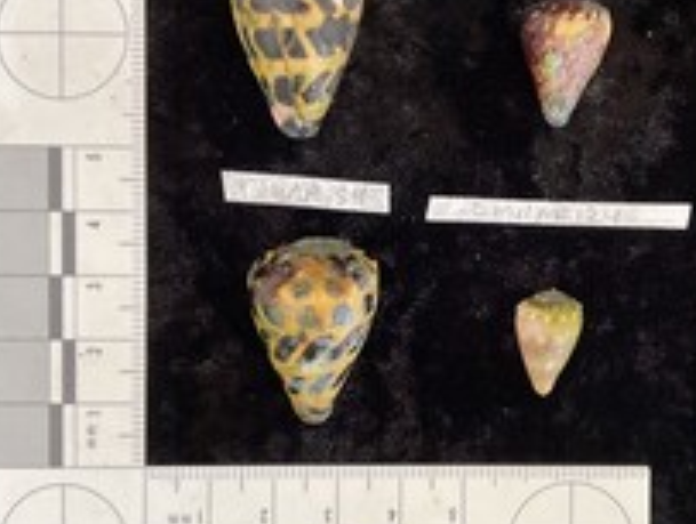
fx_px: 1007
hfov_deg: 37.7
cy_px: 255
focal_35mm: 50
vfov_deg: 29.2
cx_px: 466
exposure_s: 1/60
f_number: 1.8
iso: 100
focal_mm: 3
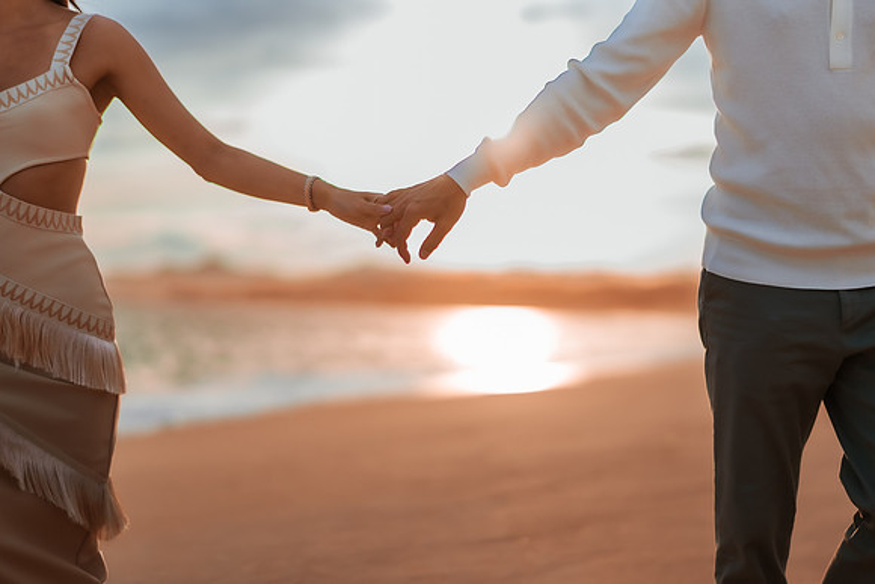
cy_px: 358
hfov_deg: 28.3
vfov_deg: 19.1
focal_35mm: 71
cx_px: 513
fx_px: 1730
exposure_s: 1/8000
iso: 250
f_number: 1.4
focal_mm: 58
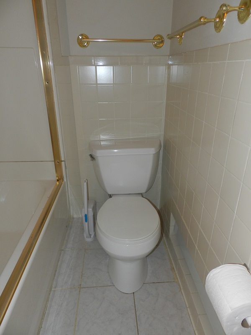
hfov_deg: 58.9
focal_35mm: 23
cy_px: 168
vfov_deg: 73.9
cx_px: 126
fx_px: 222
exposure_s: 1/30
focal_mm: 4
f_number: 3.4
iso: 200
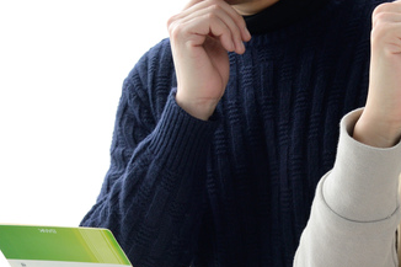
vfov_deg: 12.3
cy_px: 250
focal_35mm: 110
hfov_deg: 18.5
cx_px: 296
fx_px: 1225
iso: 640
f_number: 13
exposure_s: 1/80
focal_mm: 56
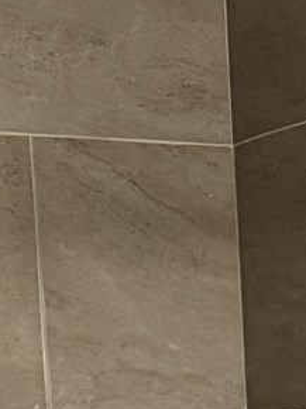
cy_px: 1182
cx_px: 226
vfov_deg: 8.7
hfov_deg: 7.8
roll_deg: +3.4
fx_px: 2255
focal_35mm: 191
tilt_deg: -14.8
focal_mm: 6.76
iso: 320
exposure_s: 1/60
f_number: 1.78
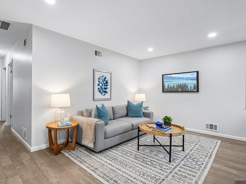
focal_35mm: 19
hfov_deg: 84.5
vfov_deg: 68.7
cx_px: 112
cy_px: 92
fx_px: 135
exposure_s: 1/20
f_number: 8
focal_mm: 16
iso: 400
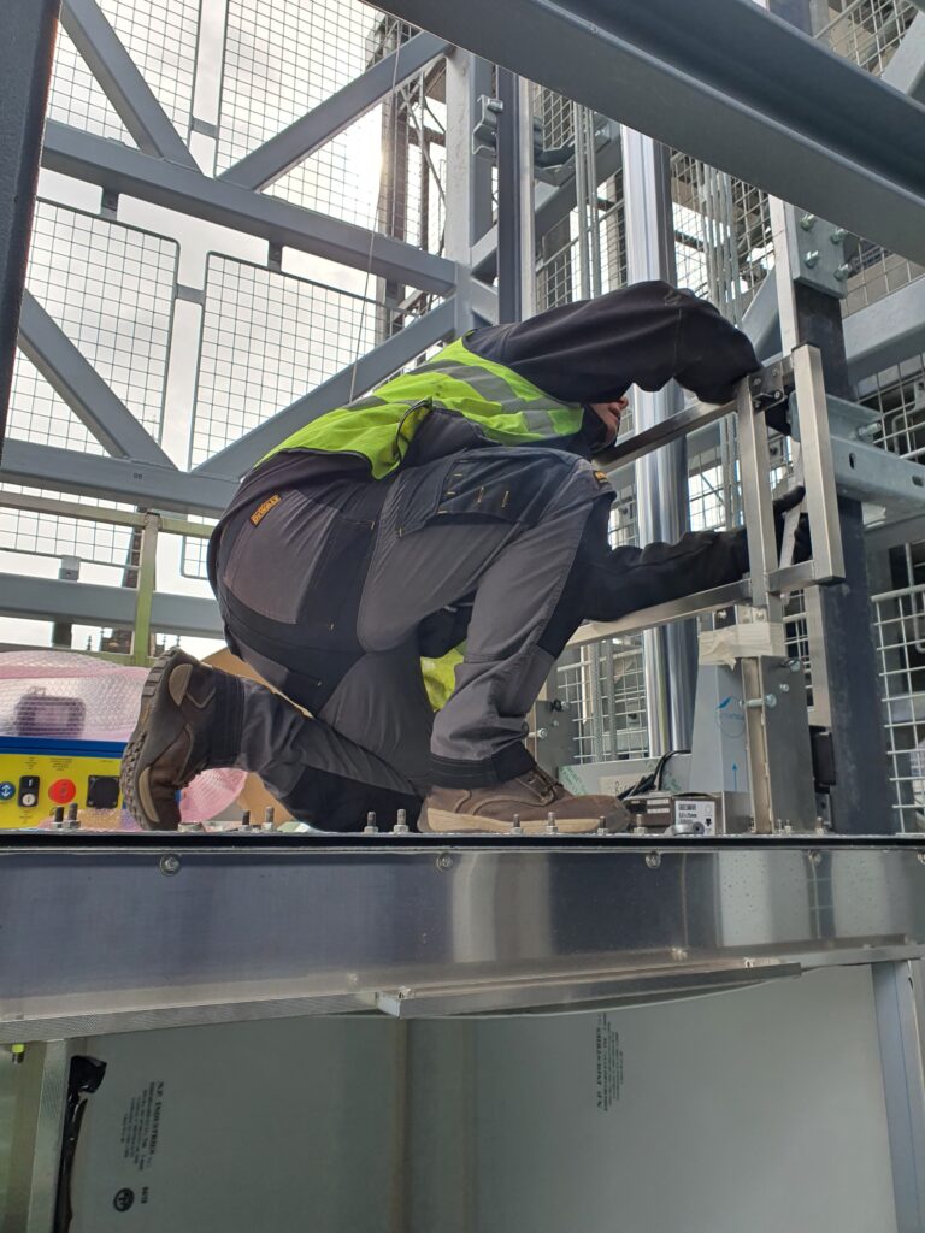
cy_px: 616
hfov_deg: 53.1
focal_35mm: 26
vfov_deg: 67.3
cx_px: 462
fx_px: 926
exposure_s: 1/341
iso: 50
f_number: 2.4
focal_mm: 4.3
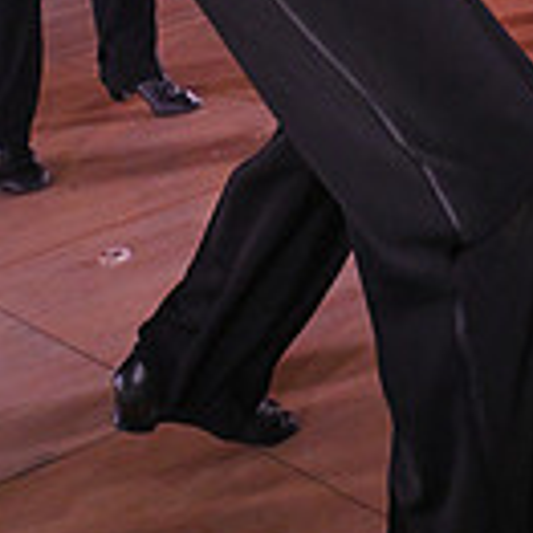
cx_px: 523
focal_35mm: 105
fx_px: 1829
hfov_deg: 16.3
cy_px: -212
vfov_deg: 15.6
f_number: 6.3
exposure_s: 1/320
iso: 3200
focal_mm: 28
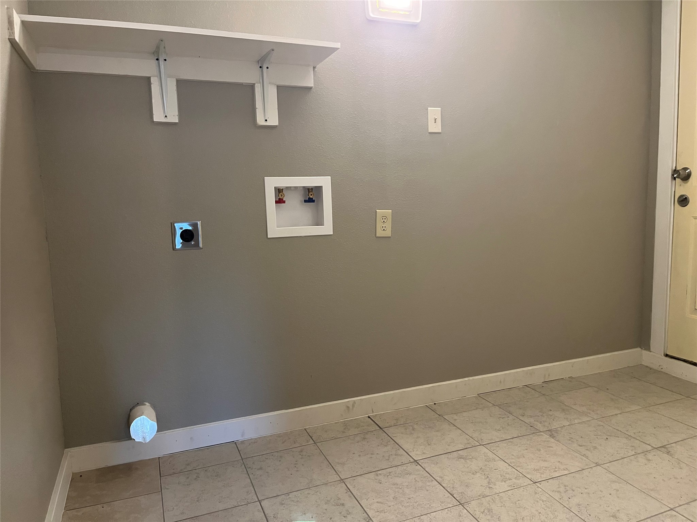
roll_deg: +1.8
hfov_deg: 67.3
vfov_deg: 53.1
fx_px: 524
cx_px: 348
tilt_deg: -7.0
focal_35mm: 26
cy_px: 261
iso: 500
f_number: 1.6
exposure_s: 1/40
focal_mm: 5.1
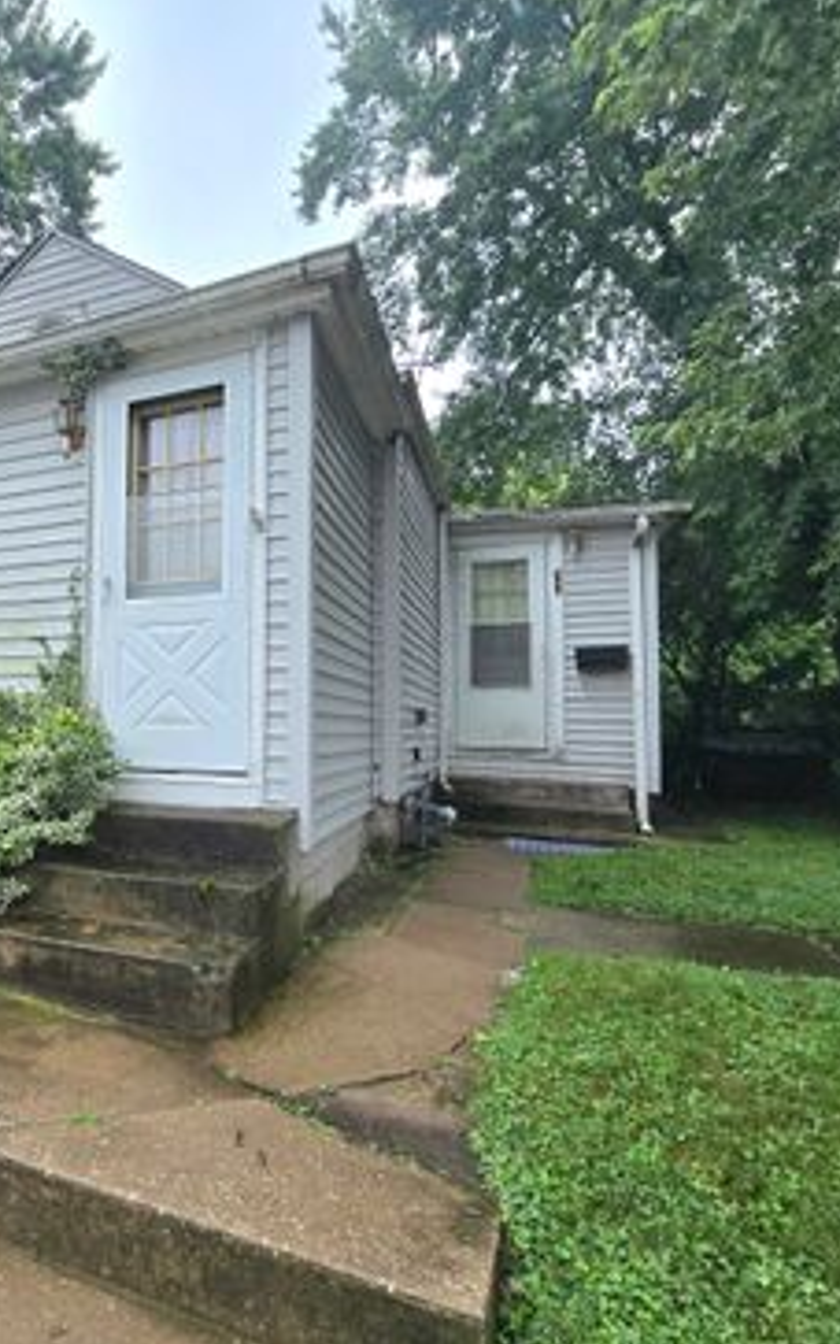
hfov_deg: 56.3
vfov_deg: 88.0
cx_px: 133
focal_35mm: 19
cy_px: 683
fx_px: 696
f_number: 2.2
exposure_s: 1/455
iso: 50
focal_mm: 2.2
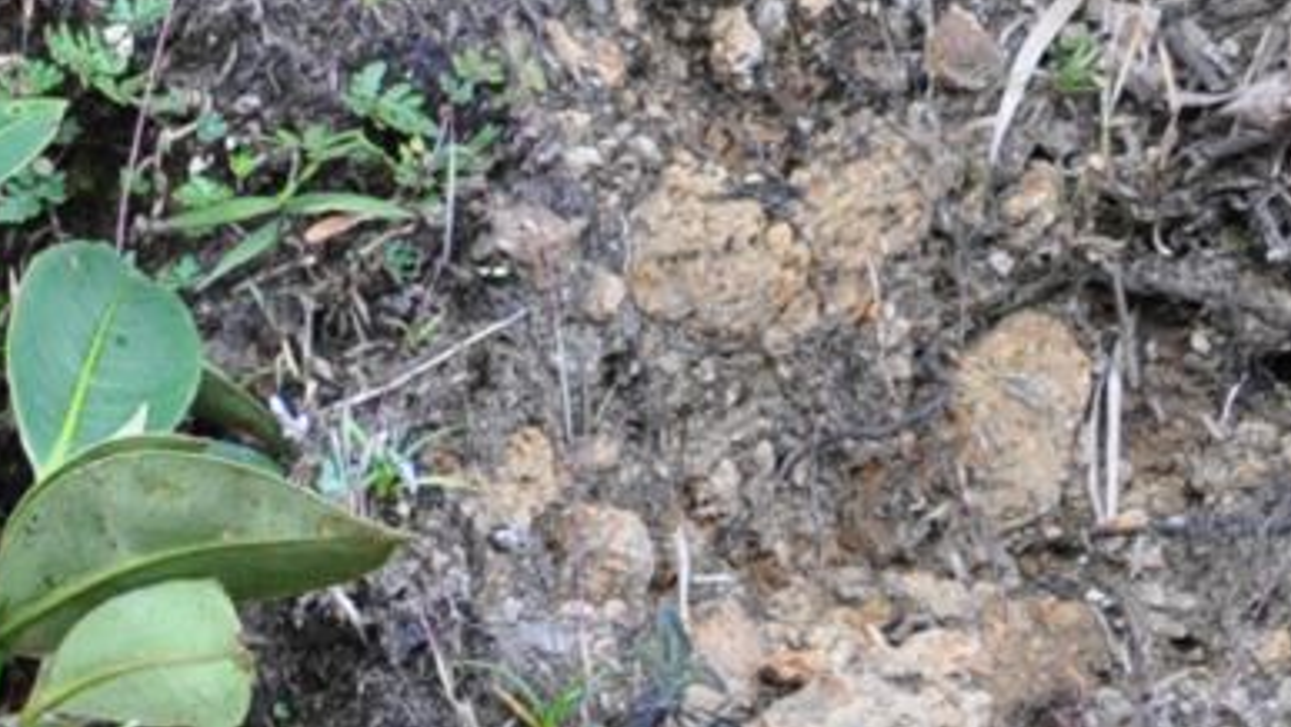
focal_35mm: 155
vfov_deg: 7.3
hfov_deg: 11.7
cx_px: -1676
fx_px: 5308
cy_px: 1856
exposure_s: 1/40
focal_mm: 18
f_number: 6.3
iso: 200
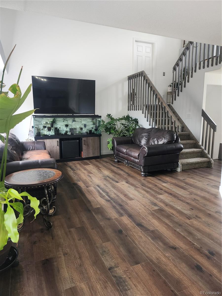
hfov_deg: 58.9
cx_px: 111
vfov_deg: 73.9
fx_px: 197
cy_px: 148
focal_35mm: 23
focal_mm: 5.54
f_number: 1.8
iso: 125
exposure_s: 1/40
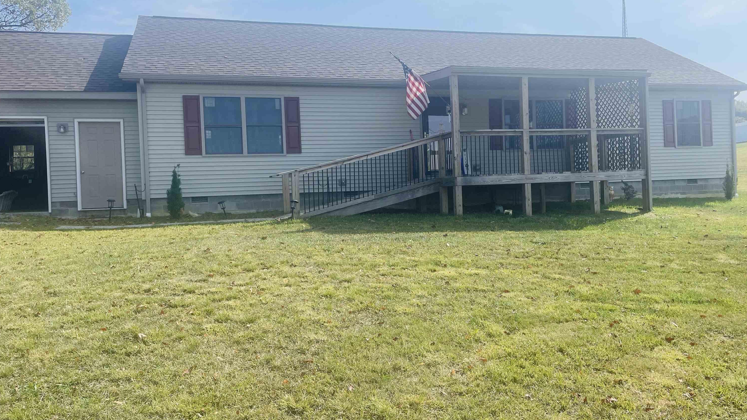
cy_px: 190
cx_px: 375
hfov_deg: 66.1
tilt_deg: +0.8
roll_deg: +2.2
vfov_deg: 40.1
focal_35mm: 29
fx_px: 574
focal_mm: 4.2
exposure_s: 1/2882
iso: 32
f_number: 1.6
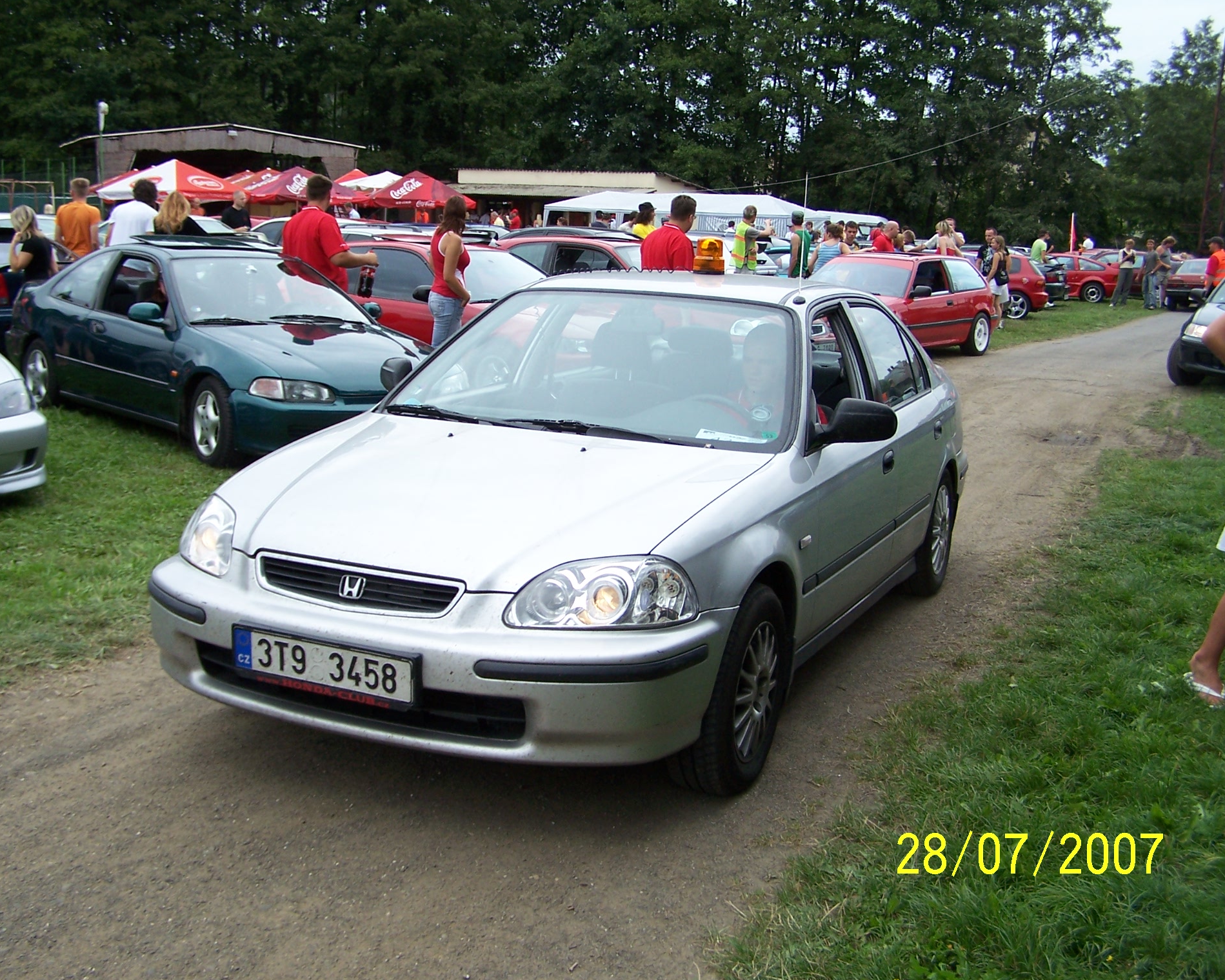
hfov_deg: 45.8
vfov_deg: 37.3
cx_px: 575
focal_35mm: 40
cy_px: 490
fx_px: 1450
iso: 80
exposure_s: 1/750
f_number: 2.8
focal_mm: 6.3
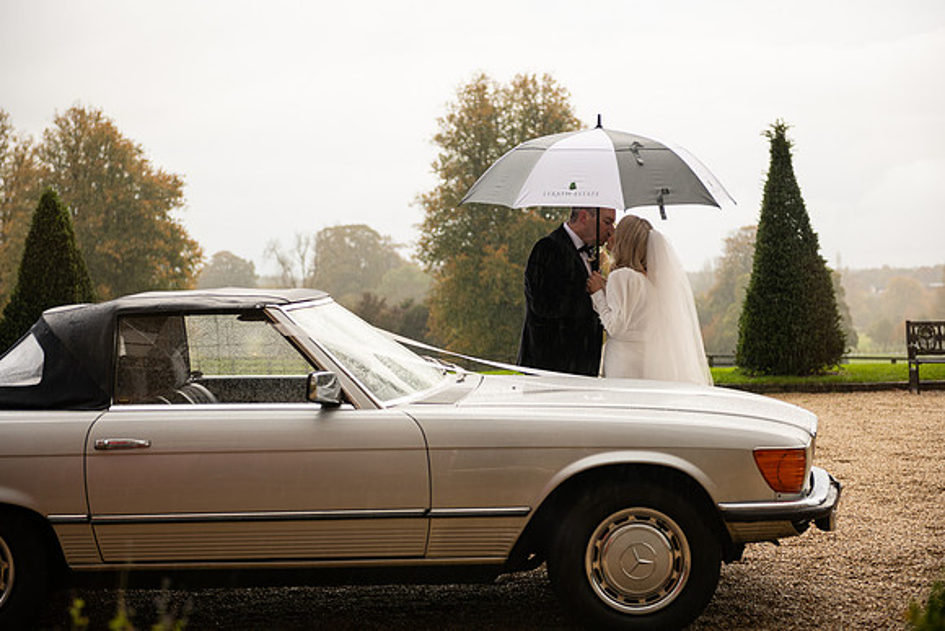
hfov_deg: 32.4
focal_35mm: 62
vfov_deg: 21.9
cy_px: 316
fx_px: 1628
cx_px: 472
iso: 100
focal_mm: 62
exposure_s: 1/160
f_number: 3.5
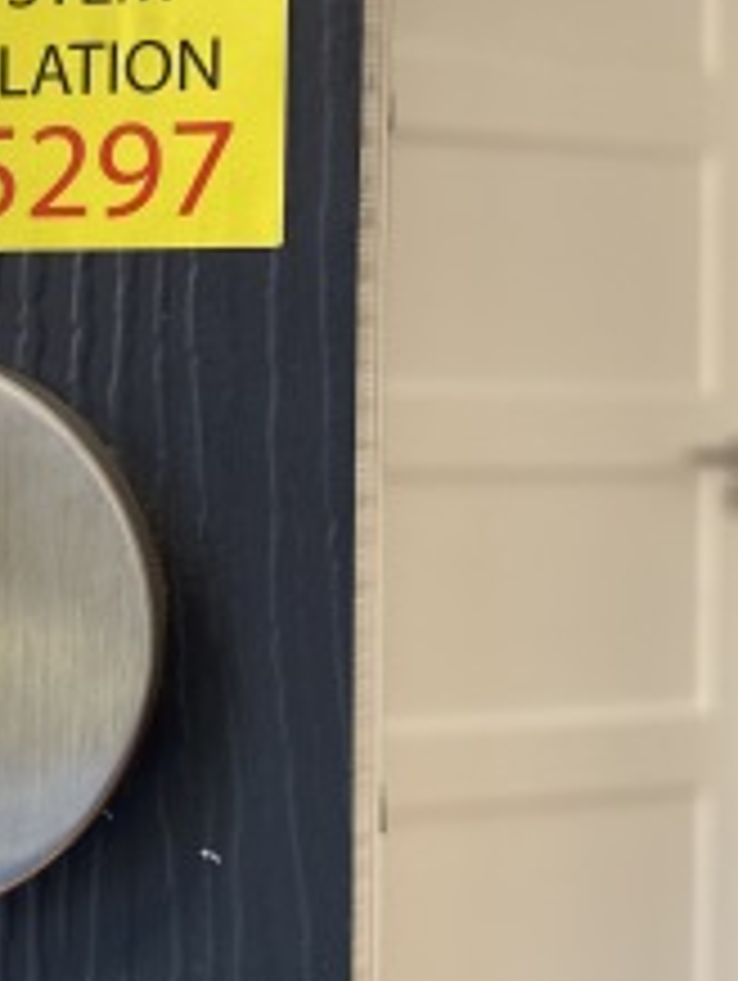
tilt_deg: -0.5
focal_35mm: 61
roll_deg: -0.6
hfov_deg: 22.9
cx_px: -32
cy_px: 436
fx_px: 1731
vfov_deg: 31.6
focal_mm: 4.25
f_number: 1.8
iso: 32
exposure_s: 1/297
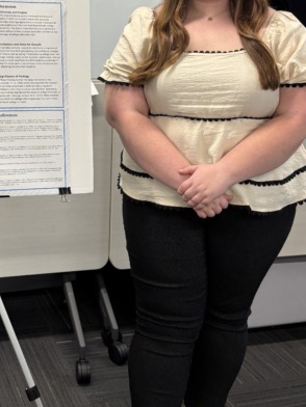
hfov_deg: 26.3
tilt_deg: -6.1
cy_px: 73
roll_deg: -0.8
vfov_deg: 34.9
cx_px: 12
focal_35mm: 53
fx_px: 625
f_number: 1.6
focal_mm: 5.96
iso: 80
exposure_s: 1/120
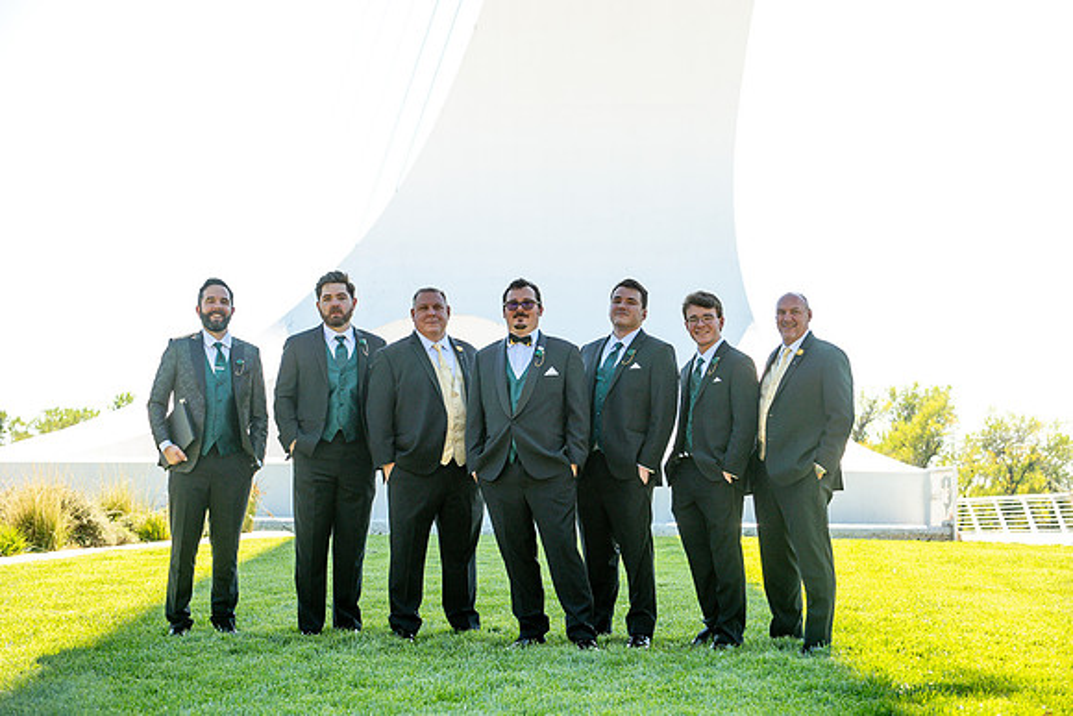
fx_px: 2564
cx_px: 536
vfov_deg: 15.9
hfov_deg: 23.6
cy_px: 358
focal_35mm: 86
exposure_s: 1/640
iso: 400
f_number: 5.6
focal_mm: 86
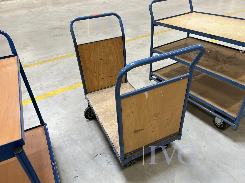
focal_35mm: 26
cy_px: 92
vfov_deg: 53.1
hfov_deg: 67.3
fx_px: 184
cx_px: 122
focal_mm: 5.7
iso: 100
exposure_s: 1/109
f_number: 1.5
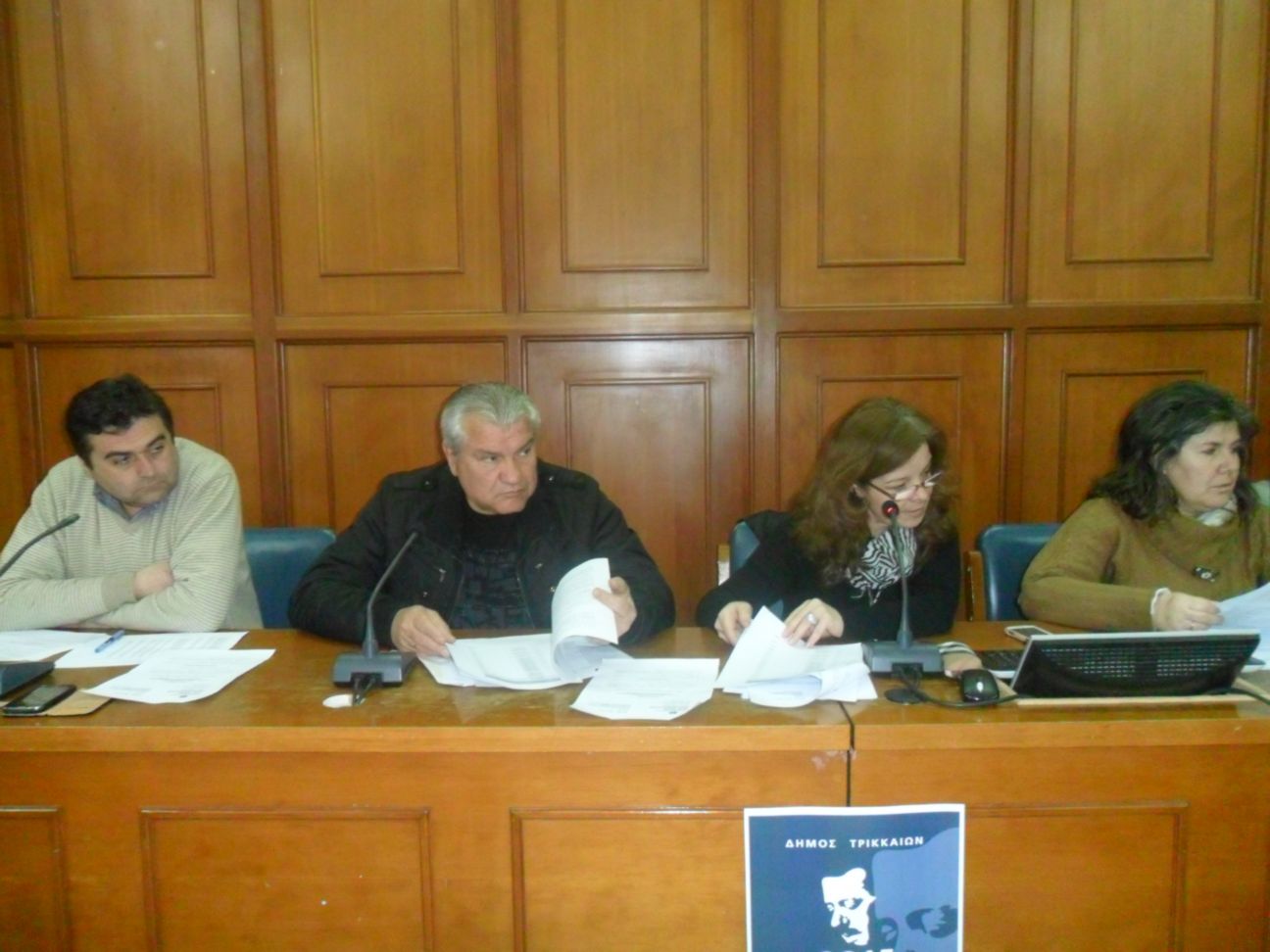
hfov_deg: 65.3
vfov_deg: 51.4
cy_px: 476
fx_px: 991
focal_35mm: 27
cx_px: 635
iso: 400
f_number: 3.5
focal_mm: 4.9
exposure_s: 1/45
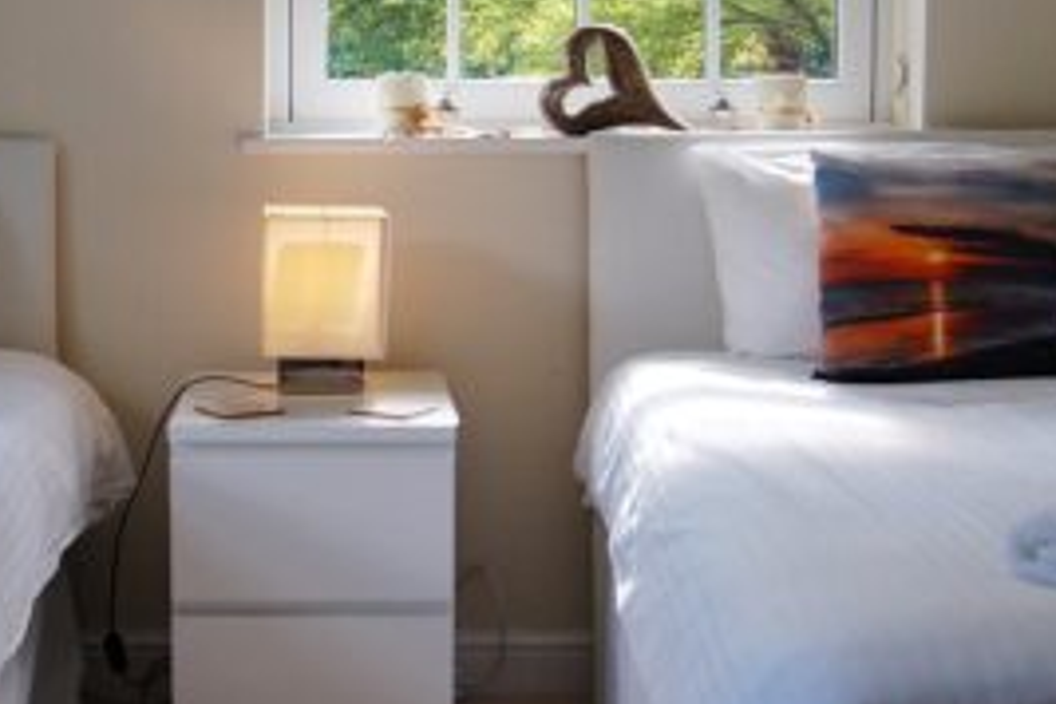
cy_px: 218
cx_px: 320
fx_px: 2376
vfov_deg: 16.8
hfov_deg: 24.9
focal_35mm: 81
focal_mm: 30
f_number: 5
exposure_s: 1/100
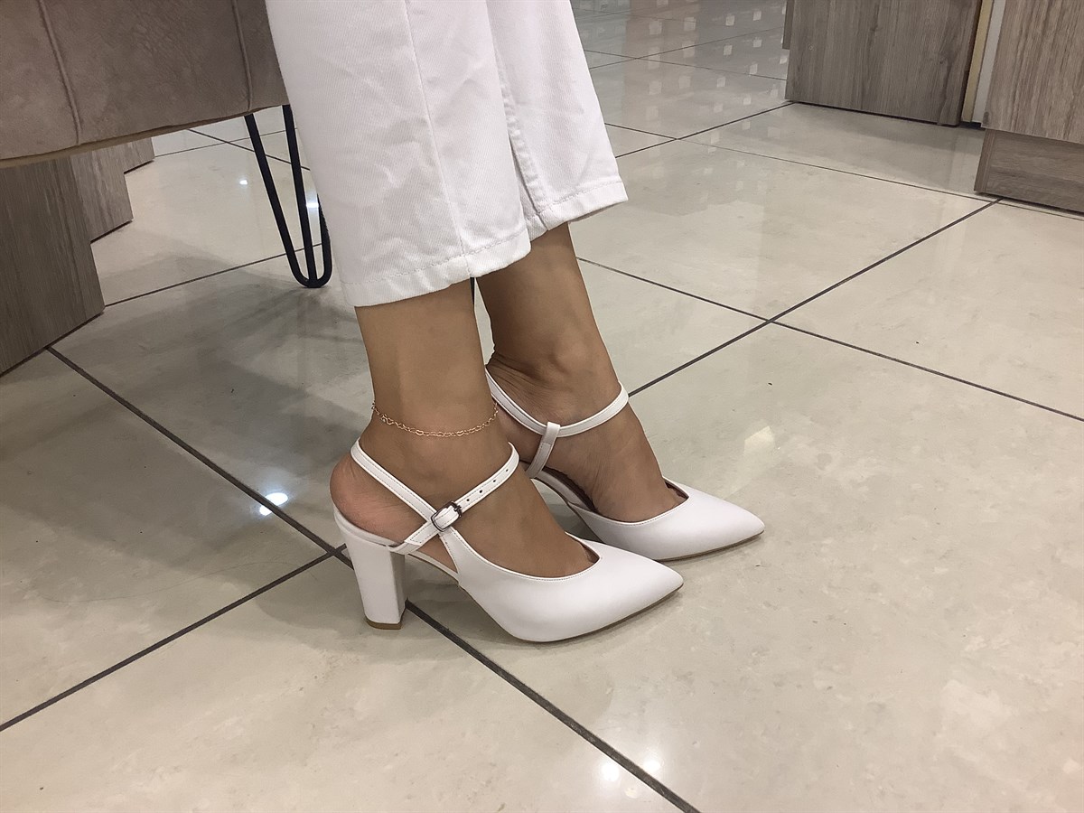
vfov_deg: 45.4
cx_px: 542
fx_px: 971
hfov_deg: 58.4
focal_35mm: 31
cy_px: 406
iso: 80
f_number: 2.4
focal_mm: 3.3
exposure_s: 1/100
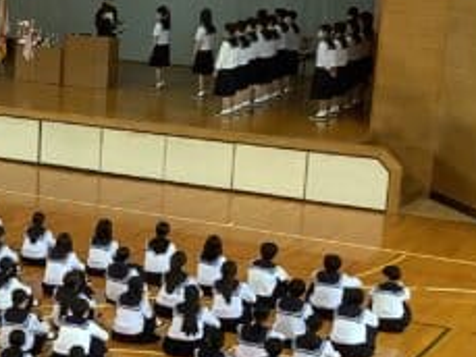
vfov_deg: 14.2
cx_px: -127
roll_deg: -0.6
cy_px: 266
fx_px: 1431
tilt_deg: -16.0
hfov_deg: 17.8
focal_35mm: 104
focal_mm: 3.3
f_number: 2.4
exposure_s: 1/50
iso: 160
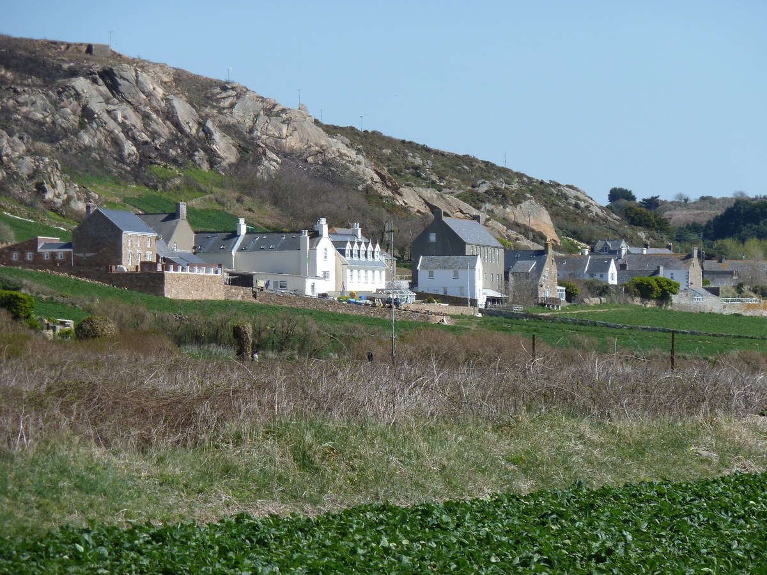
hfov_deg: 10.1
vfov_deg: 7.6
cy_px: 288
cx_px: 384
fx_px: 4343
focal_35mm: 196
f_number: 5
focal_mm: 32.1
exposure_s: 1/400
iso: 80
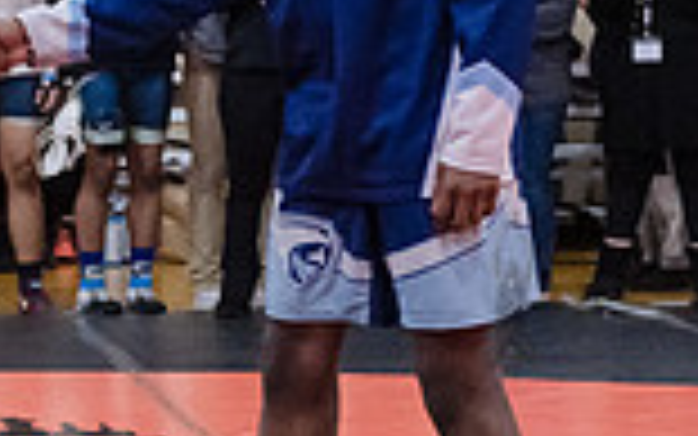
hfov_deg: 11.3
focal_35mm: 183
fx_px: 3482
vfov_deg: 7.2
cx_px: -72
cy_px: 70
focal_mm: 48
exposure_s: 1/200
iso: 8000
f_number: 3.2
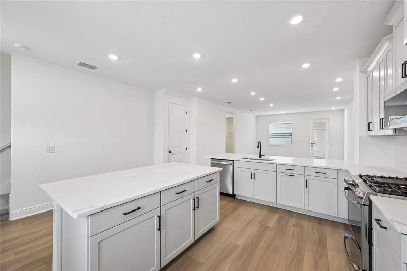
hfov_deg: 104.3
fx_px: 158
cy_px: 136
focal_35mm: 14
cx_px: 204
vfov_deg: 81.2
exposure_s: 1/50
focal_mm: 14
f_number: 8
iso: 400
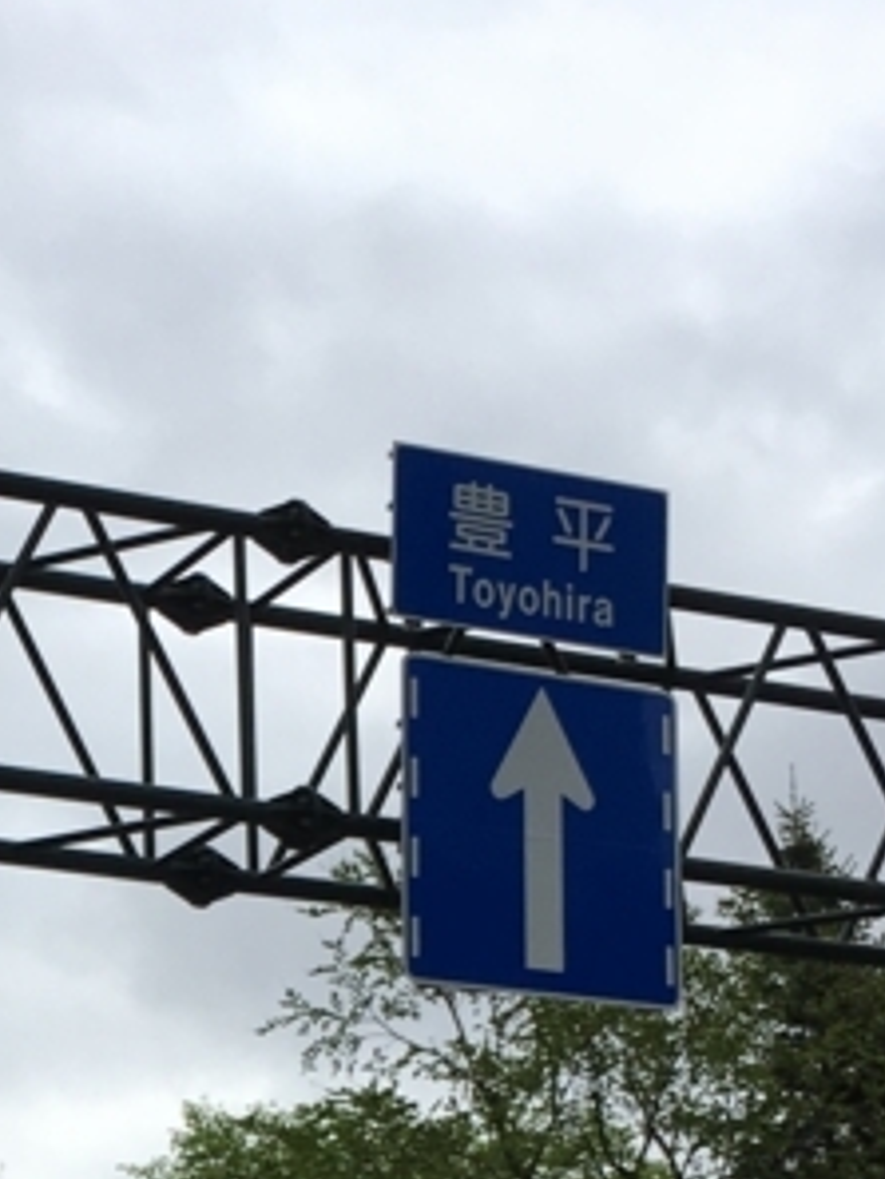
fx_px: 3406
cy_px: 1366
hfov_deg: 14.4
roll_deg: -1.6
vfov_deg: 18.7
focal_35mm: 100
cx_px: -139
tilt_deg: +7.2
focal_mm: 4.15
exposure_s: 1/1637
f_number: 2.2
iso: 25
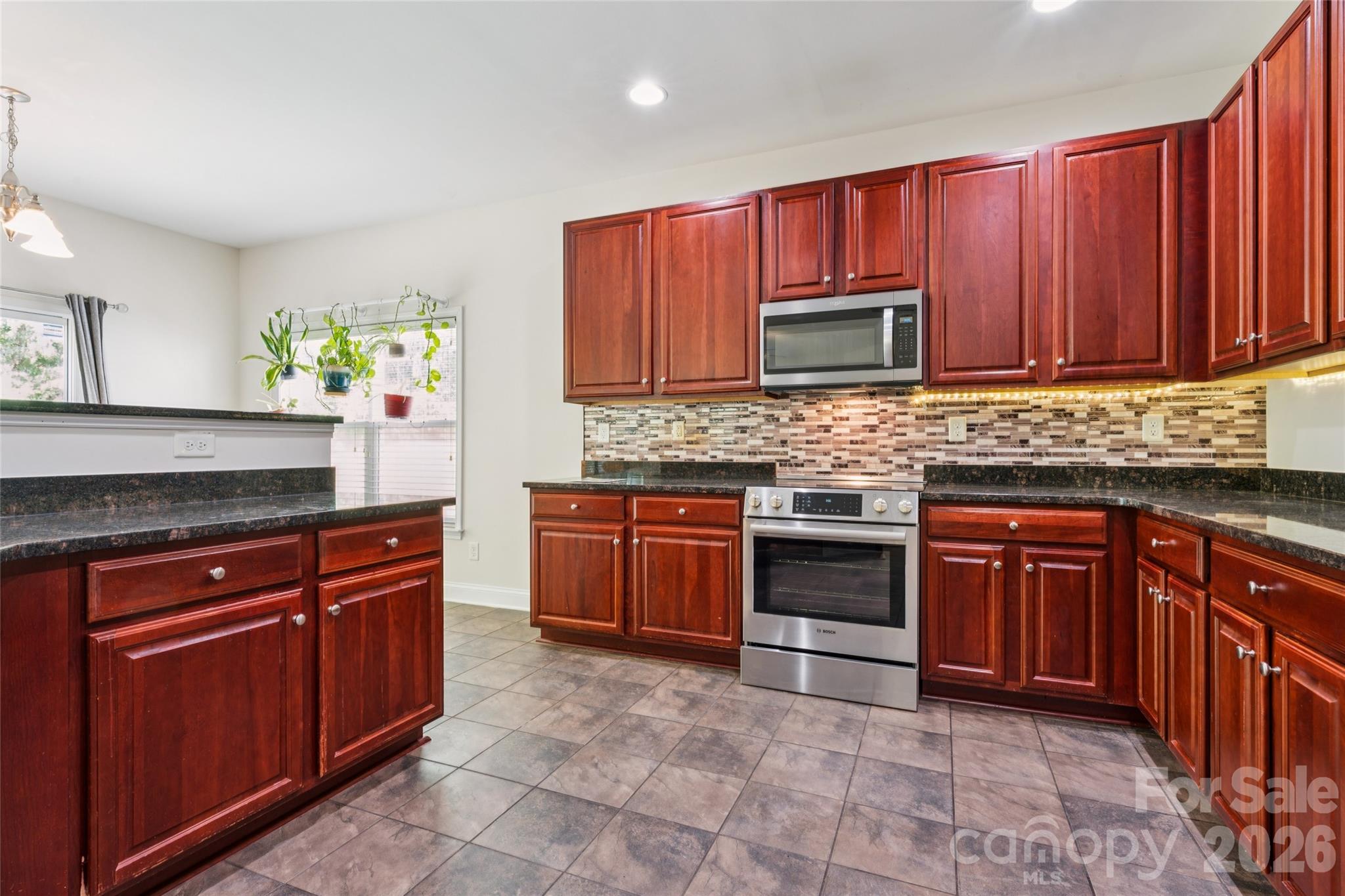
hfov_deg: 94.6
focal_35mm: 17
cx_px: 672
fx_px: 620
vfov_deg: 71.7
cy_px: 448
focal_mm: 16.6
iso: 200
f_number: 13
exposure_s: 4
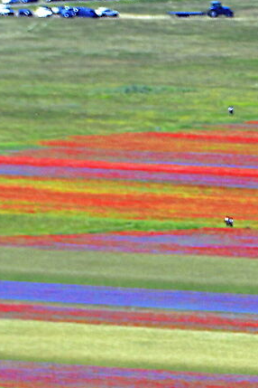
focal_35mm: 840
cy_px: 691
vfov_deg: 2.4
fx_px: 9029
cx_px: 712
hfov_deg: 1.6
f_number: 3.5
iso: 100
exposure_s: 1/3200
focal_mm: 100
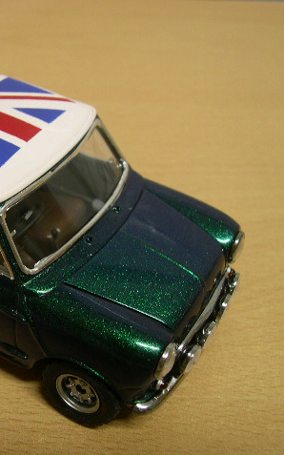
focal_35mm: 54
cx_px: 18
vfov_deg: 37.5
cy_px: 227
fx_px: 669
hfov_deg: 23.2
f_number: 2.8
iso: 100
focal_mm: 8
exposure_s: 1/7.9
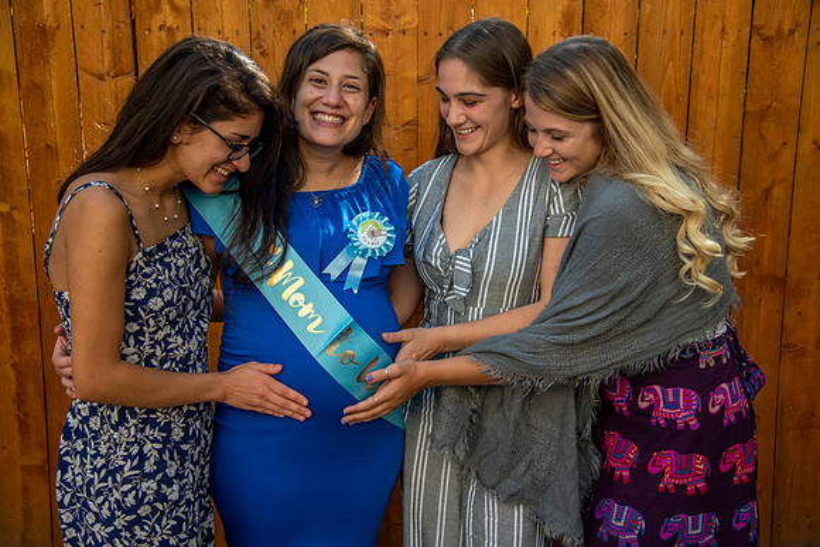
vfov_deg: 29.3
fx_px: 1048
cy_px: 274
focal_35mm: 46
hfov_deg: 42.7
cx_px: 410
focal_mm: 46
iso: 125
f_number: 4
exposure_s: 1/320
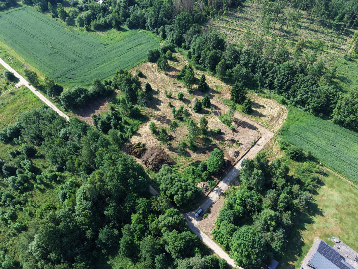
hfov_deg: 73.9
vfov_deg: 58.9
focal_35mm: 23
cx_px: 179
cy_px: 134
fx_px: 238
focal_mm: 8.67
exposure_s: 1/1500
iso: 100
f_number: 1.8
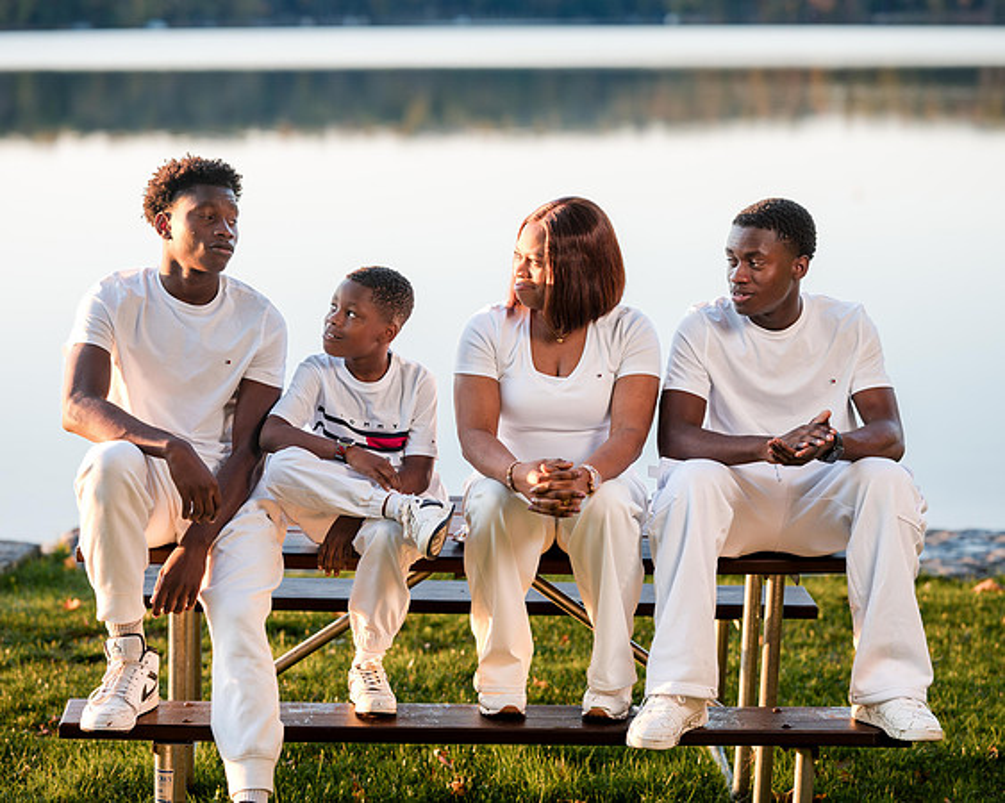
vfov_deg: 15.2
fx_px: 3015
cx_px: 520
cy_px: 393
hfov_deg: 18.9
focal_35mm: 101
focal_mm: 85
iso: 160
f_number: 2.5
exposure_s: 1/400
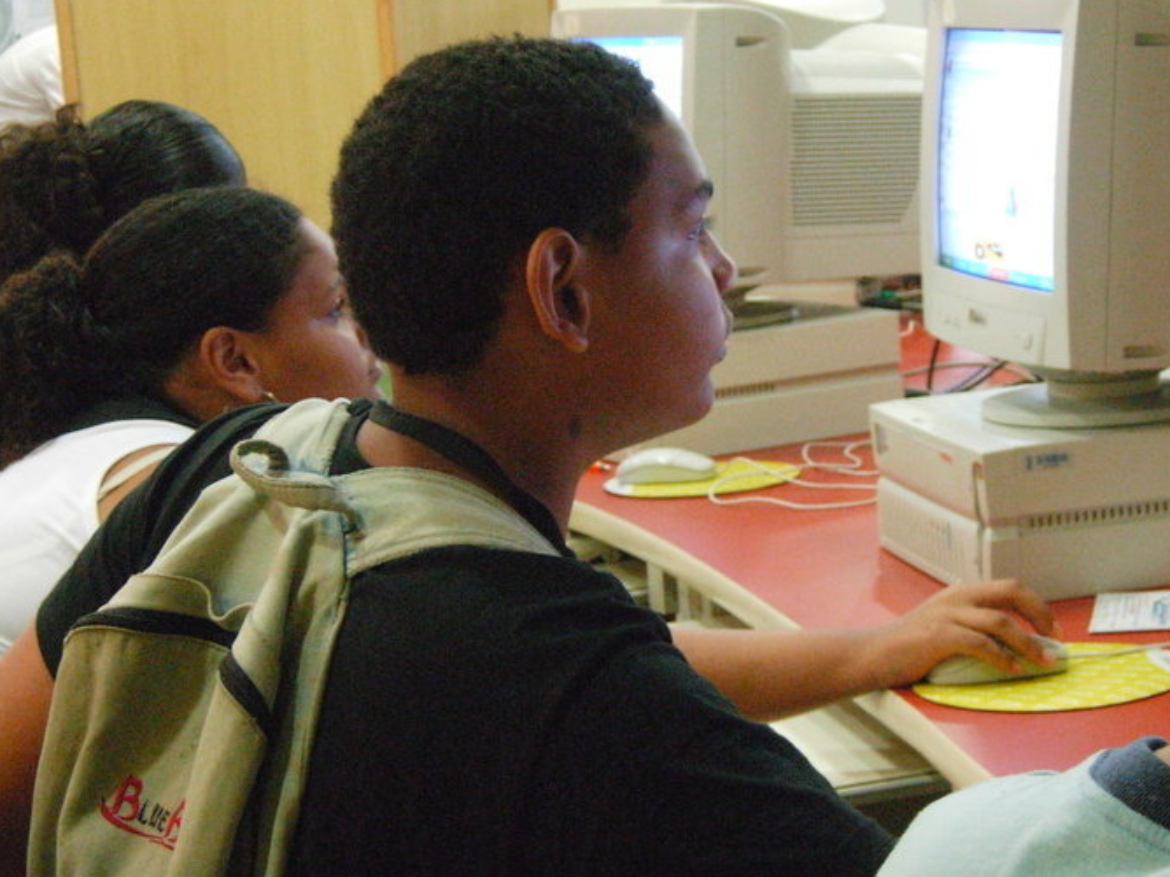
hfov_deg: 20.6
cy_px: 508
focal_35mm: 95
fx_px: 3211
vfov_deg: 15.6
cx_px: 753
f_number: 3.5
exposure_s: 1/12.3
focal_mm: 12.9
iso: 400
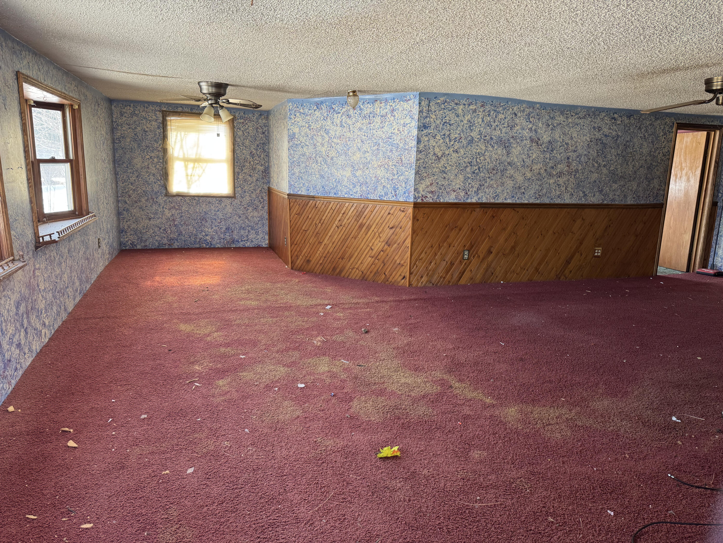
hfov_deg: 71.6
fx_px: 501
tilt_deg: -12.6
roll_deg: -1.6
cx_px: 362
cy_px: 272
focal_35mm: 24
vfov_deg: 56.8
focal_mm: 6.76
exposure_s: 1/121
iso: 200
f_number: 1.78
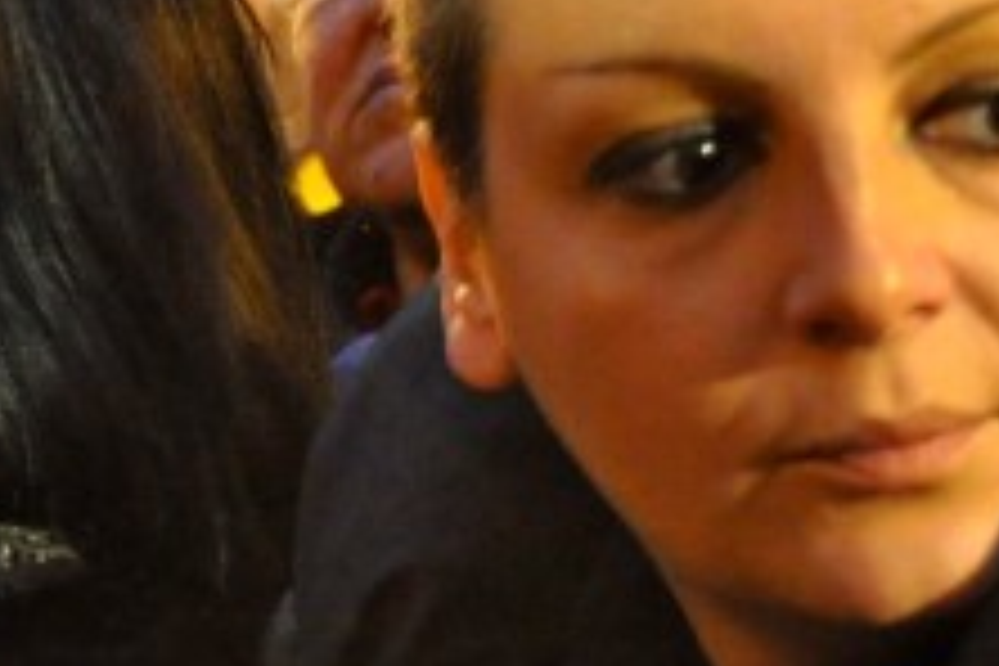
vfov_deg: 9.0
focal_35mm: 152
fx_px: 4218
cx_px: -58
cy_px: 400
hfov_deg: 13.3
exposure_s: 1/15
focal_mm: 22
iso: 2000
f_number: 4
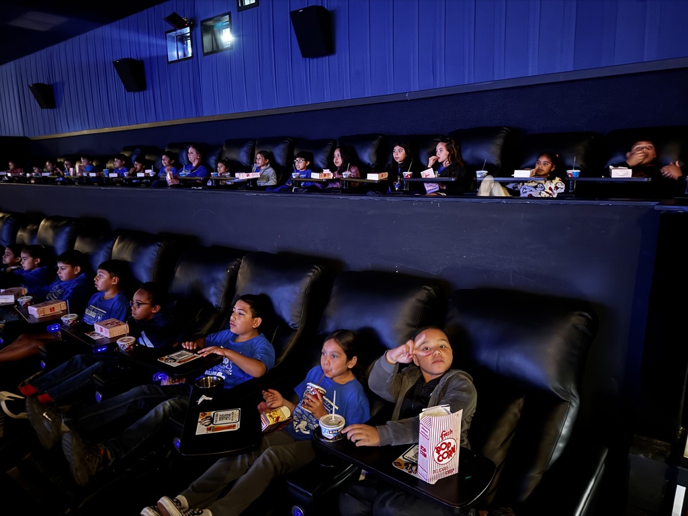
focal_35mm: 24
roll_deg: +0.7
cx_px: 344
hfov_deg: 71.6
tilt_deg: -10.9
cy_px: 258
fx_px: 477
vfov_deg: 56.8
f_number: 1.78
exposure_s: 1/5
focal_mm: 6.76
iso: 4000
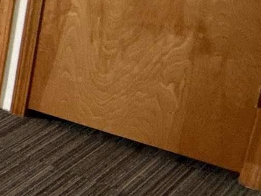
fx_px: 648
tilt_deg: -12.9
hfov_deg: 12.5
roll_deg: +0.4
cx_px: -469
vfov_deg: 16.5
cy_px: -32
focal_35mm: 86
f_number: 2.2
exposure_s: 1/99
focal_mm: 2.22
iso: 200
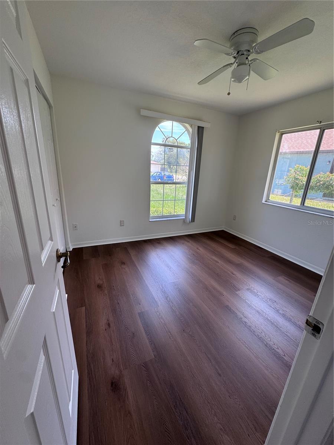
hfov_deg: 85.7
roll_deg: -2.4
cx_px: 167
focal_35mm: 14
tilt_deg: -17.1
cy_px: 222
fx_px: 180
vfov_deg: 102.1
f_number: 2.2
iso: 40
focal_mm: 2.22
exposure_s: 1/130
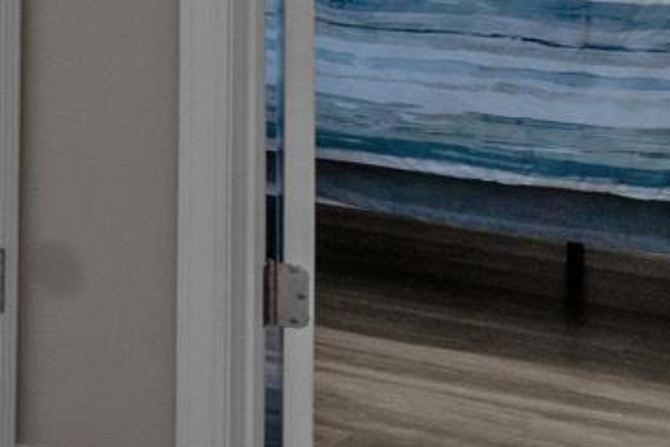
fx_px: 2066
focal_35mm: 111
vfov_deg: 11.6
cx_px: -1087
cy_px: -303
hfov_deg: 12.6
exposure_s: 1/15
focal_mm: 16
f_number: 8
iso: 400
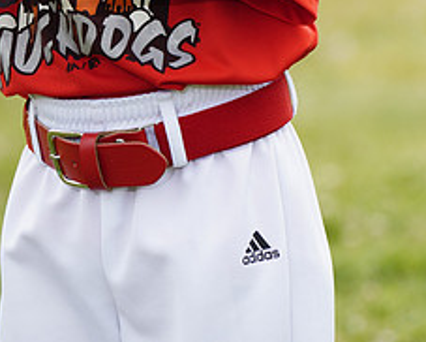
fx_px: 6044
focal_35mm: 479
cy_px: -197
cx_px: 115
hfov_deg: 4.0
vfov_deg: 3.2
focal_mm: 200
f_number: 5.6
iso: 100
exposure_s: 1/250
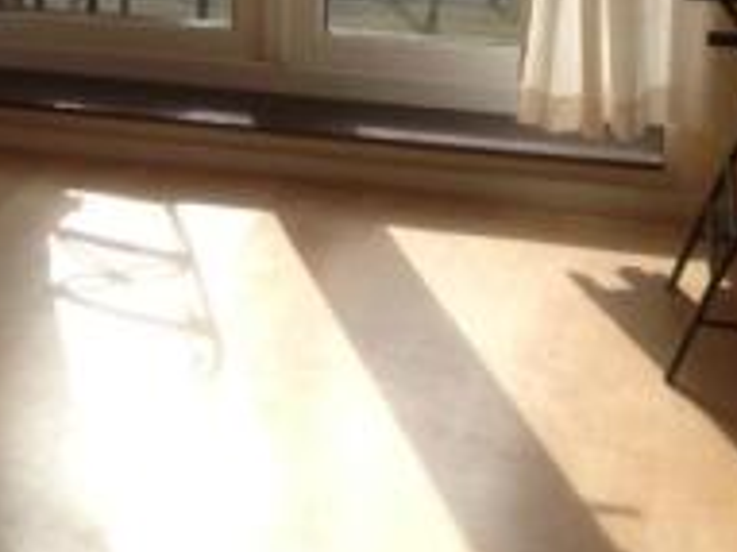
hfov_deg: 17.1
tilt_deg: -12.7
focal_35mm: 107
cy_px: -114
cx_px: -272
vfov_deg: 13.4
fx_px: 2277
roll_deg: +1.8
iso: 50
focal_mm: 4.28
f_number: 2.4
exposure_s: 1/563
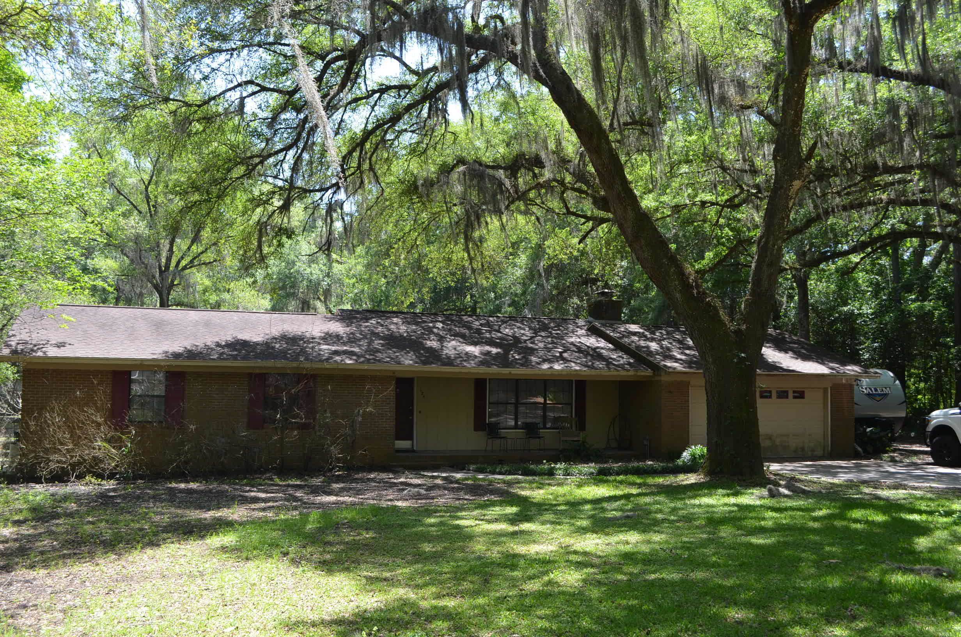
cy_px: 318
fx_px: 959
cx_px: 480
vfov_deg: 36.7
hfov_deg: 53.2
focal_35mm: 36
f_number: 6.3
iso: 200
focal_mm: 24
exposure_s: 1/160
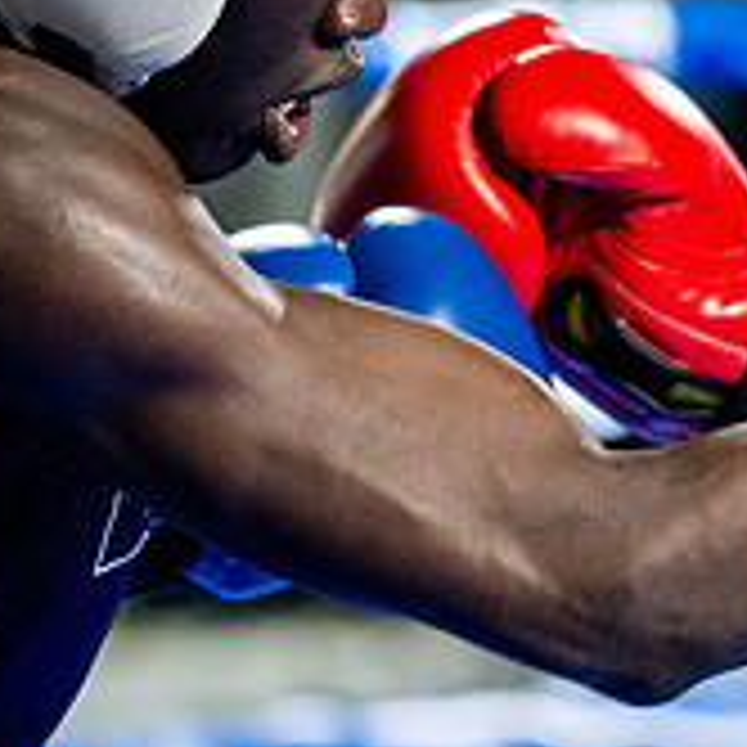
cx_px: 1233
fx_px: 7837
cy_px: 477
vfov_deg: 5.5
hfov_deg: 5.4
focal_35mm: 321
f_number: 2
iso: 4000
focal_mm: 85
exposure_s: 1/800
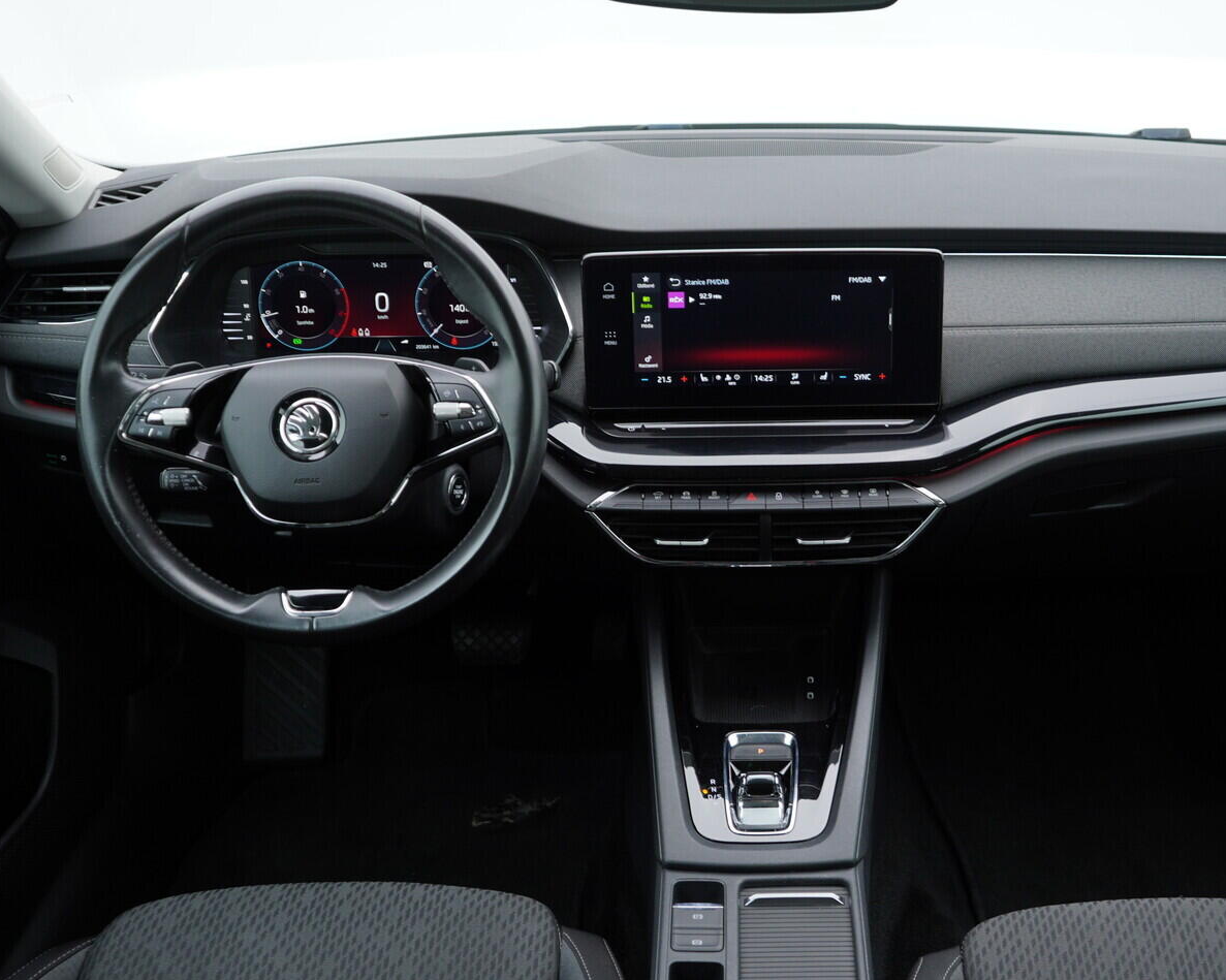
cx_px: 736
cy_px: 495
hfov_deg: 44.6
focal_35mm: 41
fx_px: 1487
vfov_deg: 36.5
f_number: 2.8
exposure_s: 1/40
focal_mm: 24
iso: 125
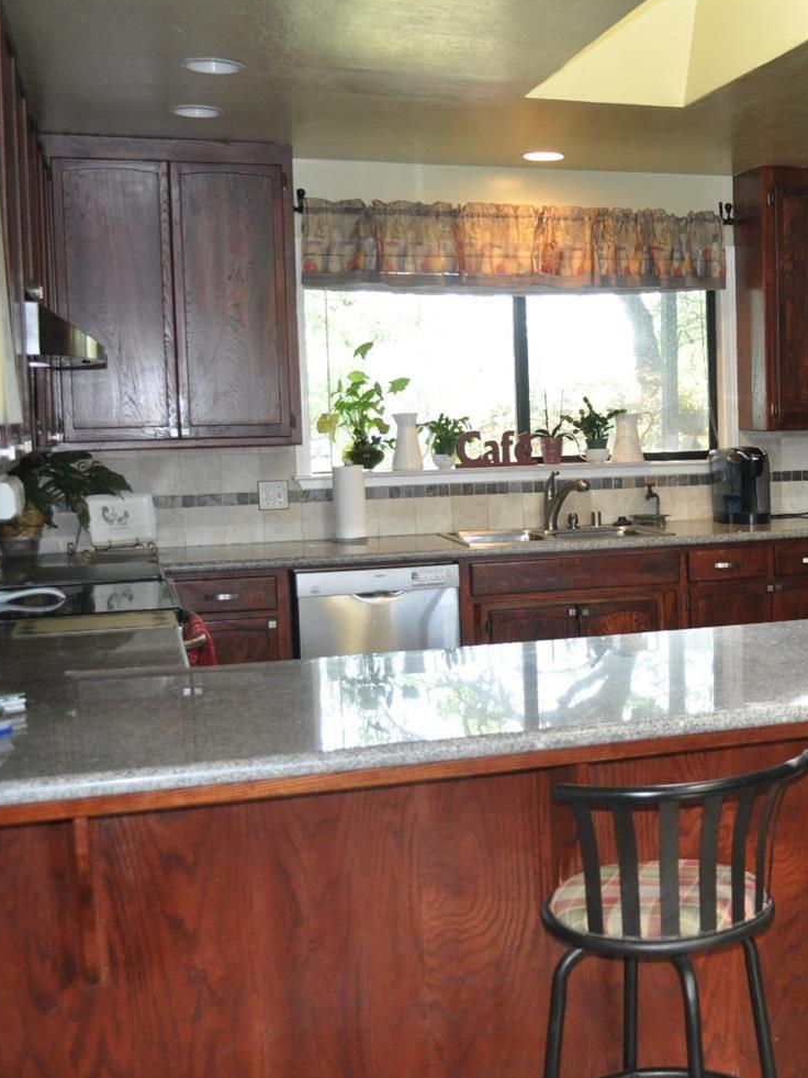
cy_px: 534
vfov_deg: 43.0
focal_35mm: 44
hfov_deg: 31.2
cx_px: 738
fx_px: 1370
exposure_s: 1/80
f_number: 3.8
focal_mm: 20
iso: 800
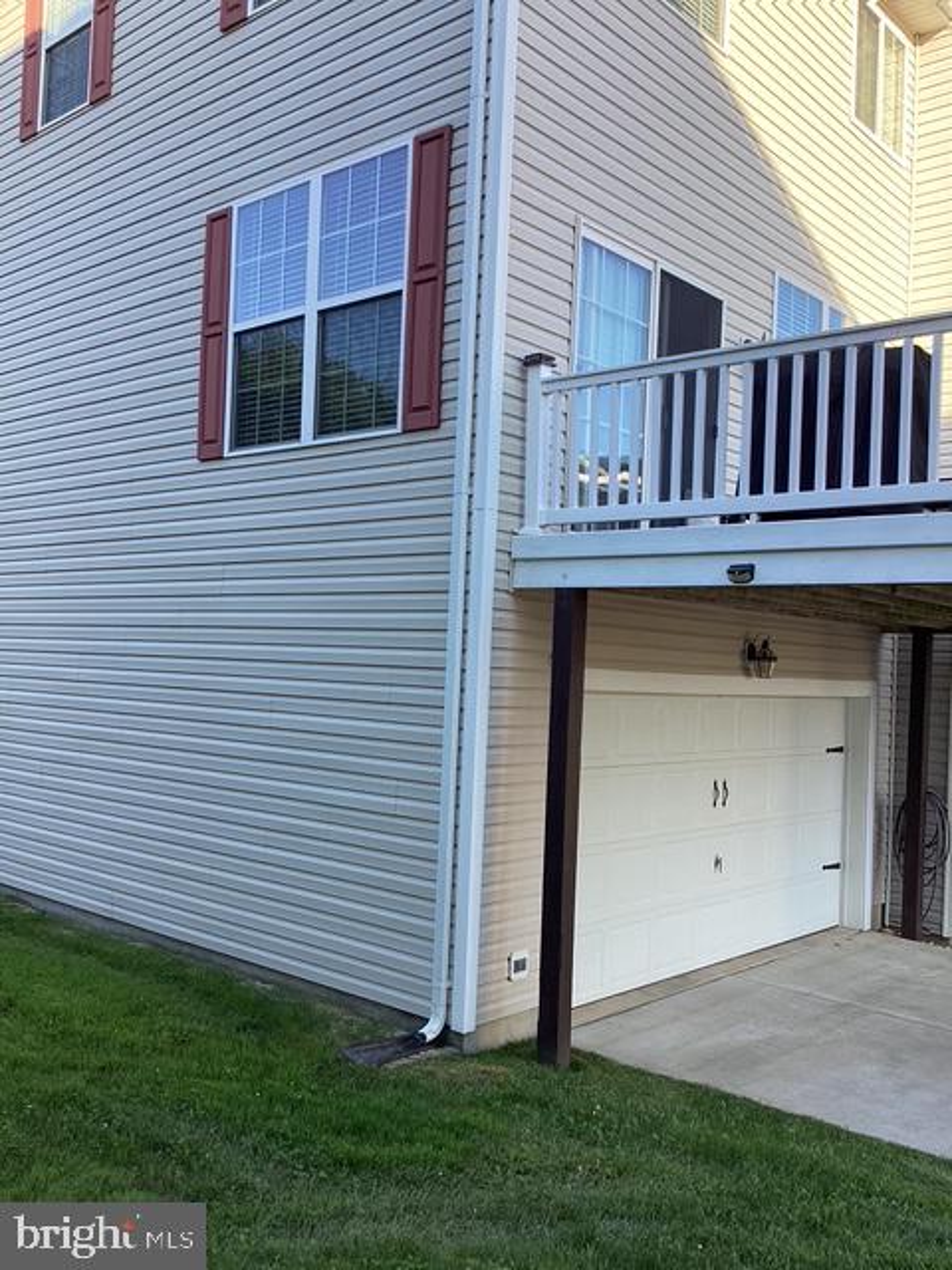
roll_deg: -5.0
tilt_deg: +1.7
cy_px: 635
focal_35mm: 31
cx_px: 476
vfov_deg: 58.4
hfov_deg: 45.4
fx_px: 1137
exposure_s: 1/181
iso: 25
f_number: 2.4
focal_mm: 3.3
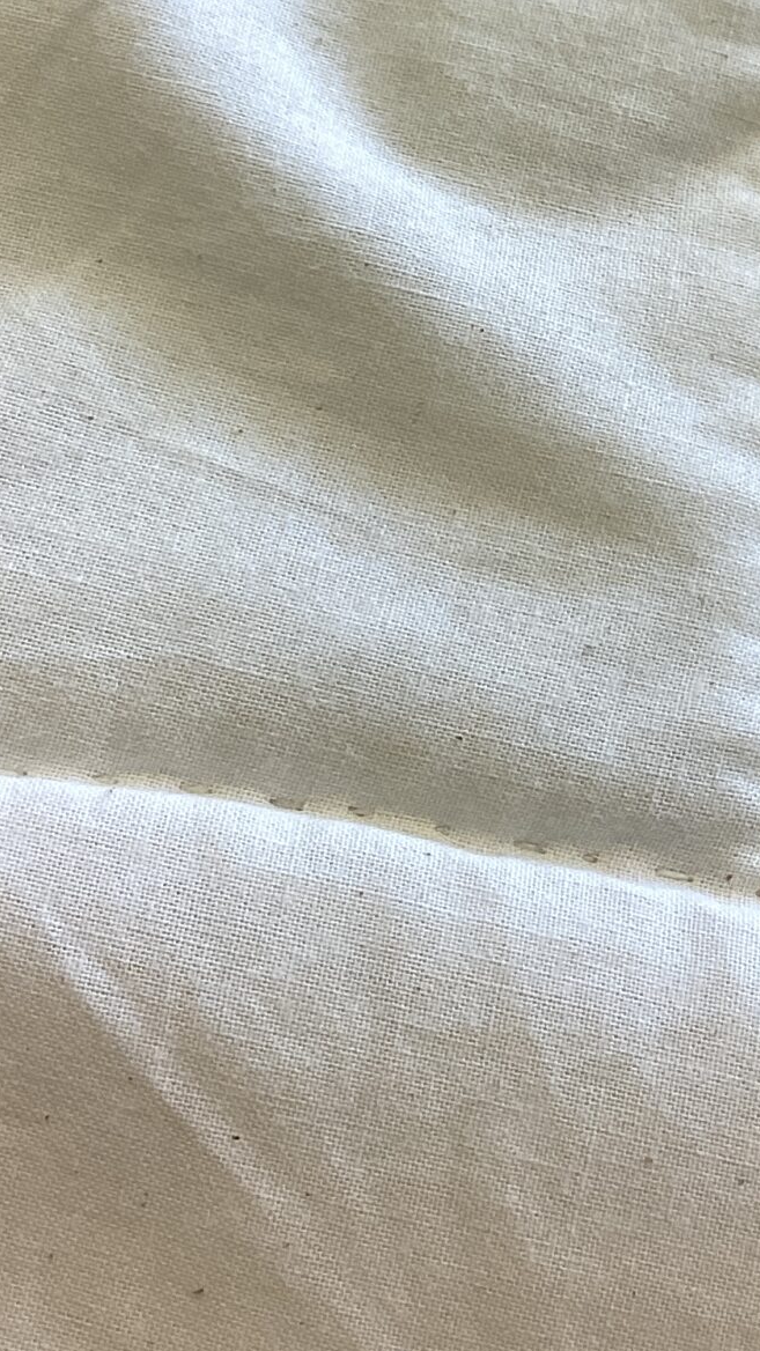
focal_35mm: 74
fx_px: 2651
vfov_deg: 27.9
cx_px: 551
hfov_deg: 16.2
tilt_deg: -76.5
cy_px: 238
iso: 64
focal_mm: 3.3
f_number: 2.4
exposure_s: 1/60
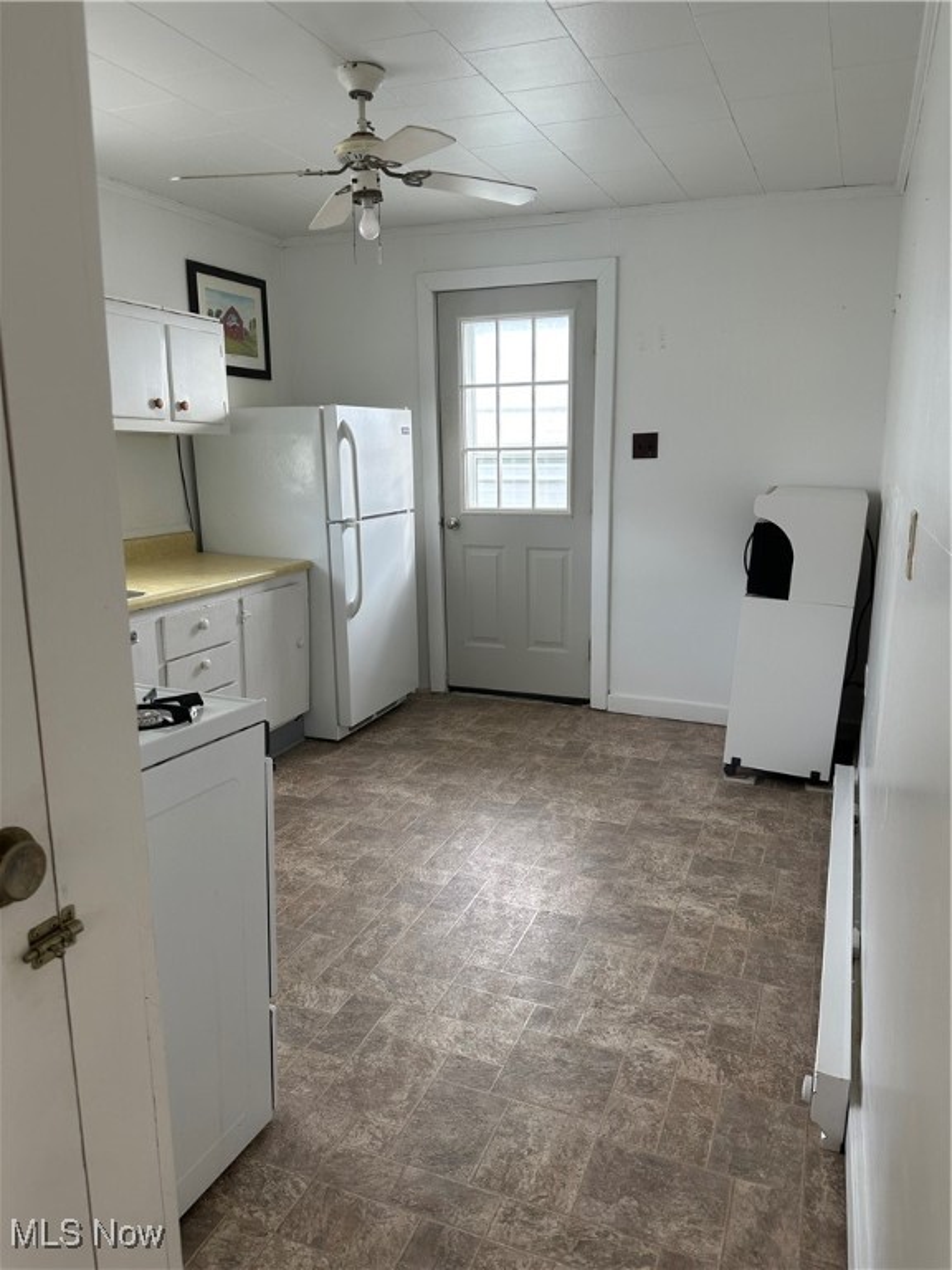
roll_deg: +0.0
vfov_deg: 71.6
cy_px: 635
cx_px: 476
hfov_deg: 56.8
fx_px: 880
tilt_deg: -10.7
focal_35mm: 24
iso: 125
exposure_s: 1/60
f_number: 1.78
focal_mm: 6.86
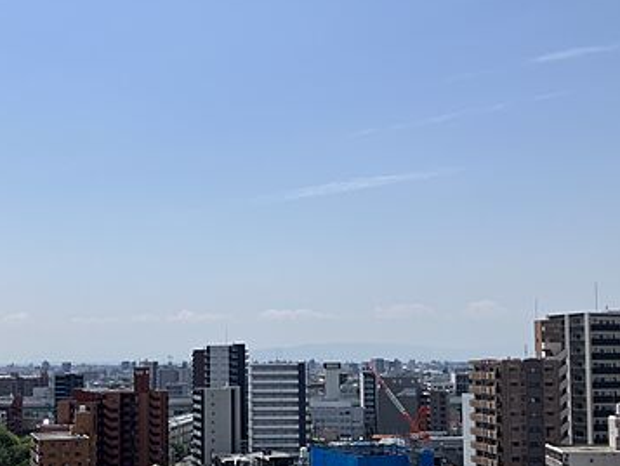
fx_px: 842
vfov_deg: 30.6
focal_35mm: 47
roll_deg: +0.5
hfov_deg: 40.2
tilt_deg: +4.4
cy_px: 325
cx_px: 236
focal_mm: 3.99
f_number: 1.8
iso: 32
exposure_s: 1/4049
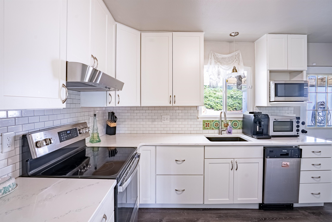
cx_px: 166
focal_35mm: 16
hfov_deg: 96.7
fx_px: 148
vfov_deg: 73.8
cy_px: 111
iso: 400
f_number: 8
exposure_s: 1/250
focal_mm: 16
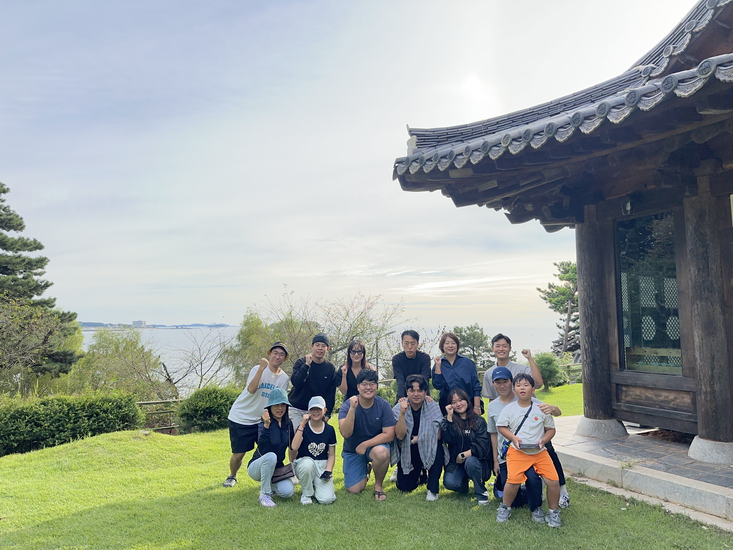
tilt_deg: +5.0
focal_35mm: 24
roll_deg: +0.2
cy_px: 275
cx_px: 366
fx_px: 508
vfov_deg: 56.8
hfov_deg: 71.6
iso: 80
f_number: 1.78
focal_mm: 6.86
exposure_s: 1/1613
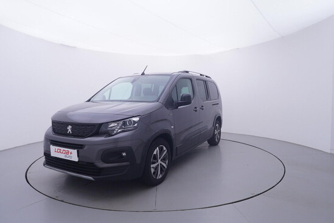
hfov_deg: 77.3
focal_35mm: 22
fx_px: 209
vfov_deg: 56.2
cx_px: 167
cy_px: 112
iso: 200
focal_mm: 15
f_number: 5
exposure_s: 1/80
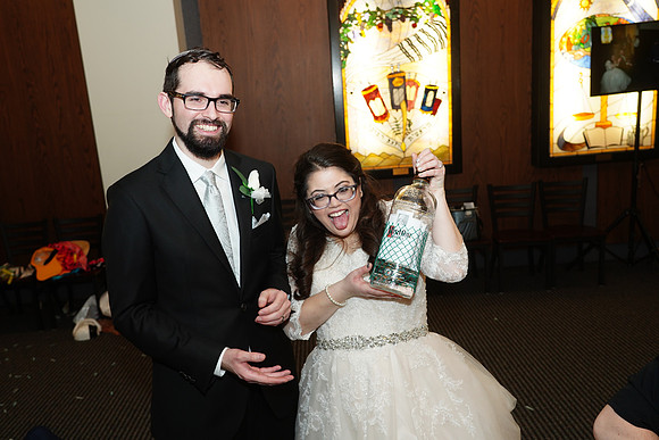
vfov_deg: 43.6
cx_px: 330
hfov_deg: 61.9
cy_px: 220
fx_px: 549
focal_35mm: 30
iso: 800
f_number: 4.5
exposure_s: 1/100
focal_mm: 30
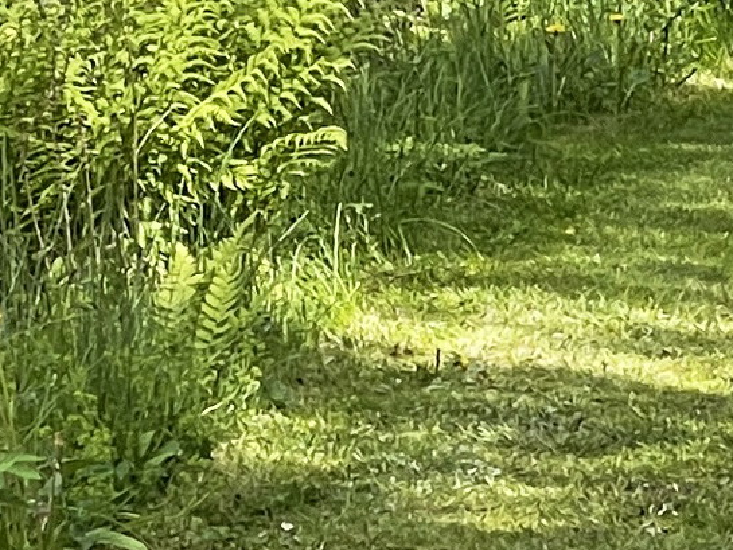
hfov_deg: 4.4
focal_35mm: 451
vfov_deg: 3.3
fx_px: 9552
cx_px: 94
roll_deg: -0.9
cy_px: -615
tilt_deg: +0.9
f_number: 2.2
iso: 20
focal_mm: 7.5
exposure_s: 1/372
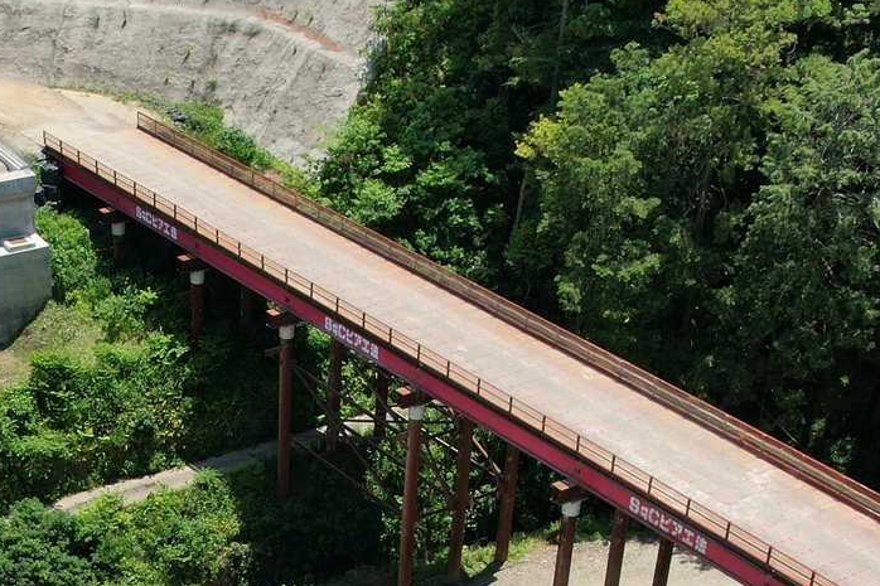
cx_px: 213
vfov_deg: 18.8
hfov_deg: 28.8
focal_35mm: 69
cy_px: 684
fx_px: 1686
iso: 100
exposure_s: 1/2000
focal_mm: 8.38
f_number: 2.8
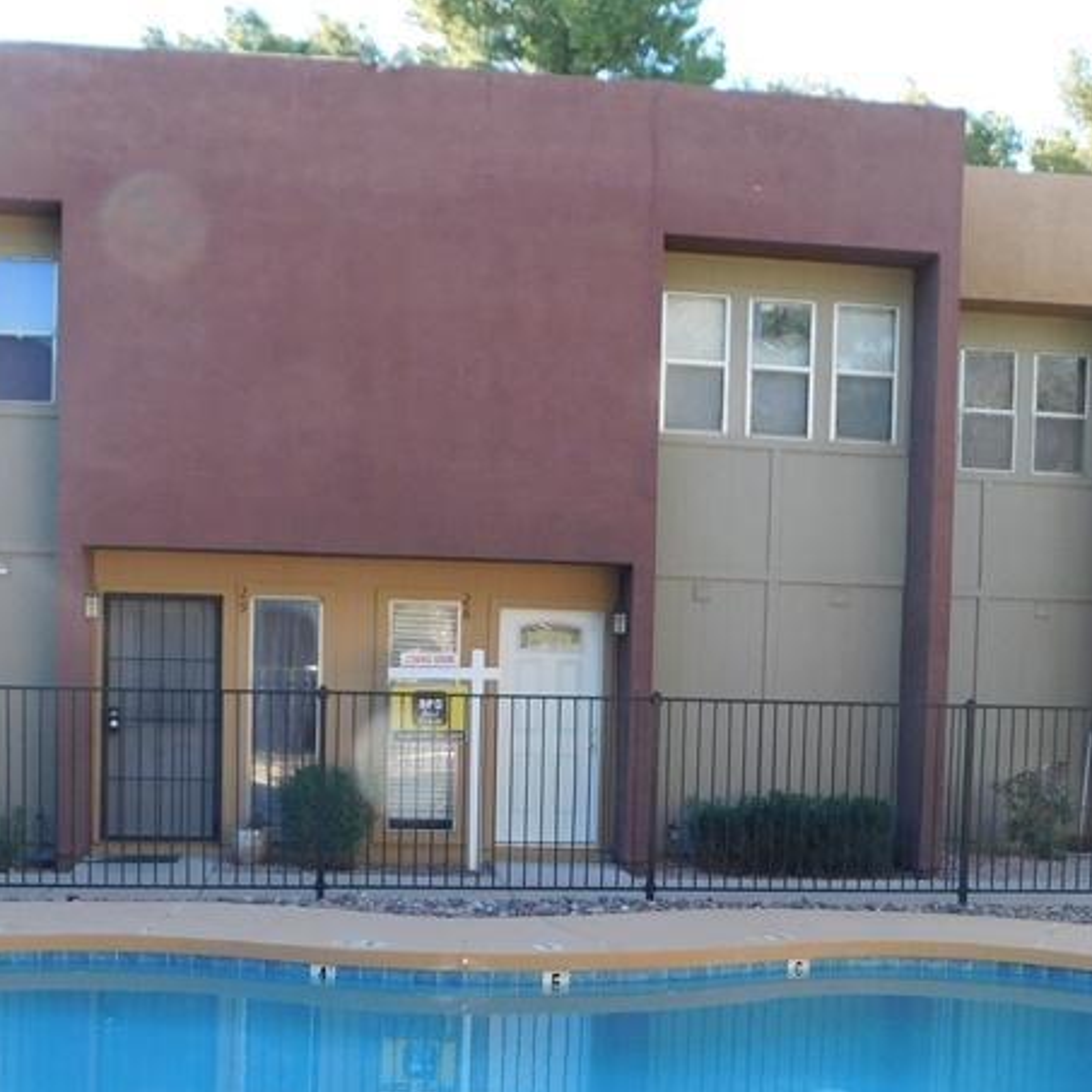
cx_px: 513
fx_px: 1642
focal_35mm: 46
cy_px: 728
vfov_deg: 36.4
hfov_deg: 36.8
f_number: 3
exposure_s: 1/200
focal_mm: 4
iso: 125
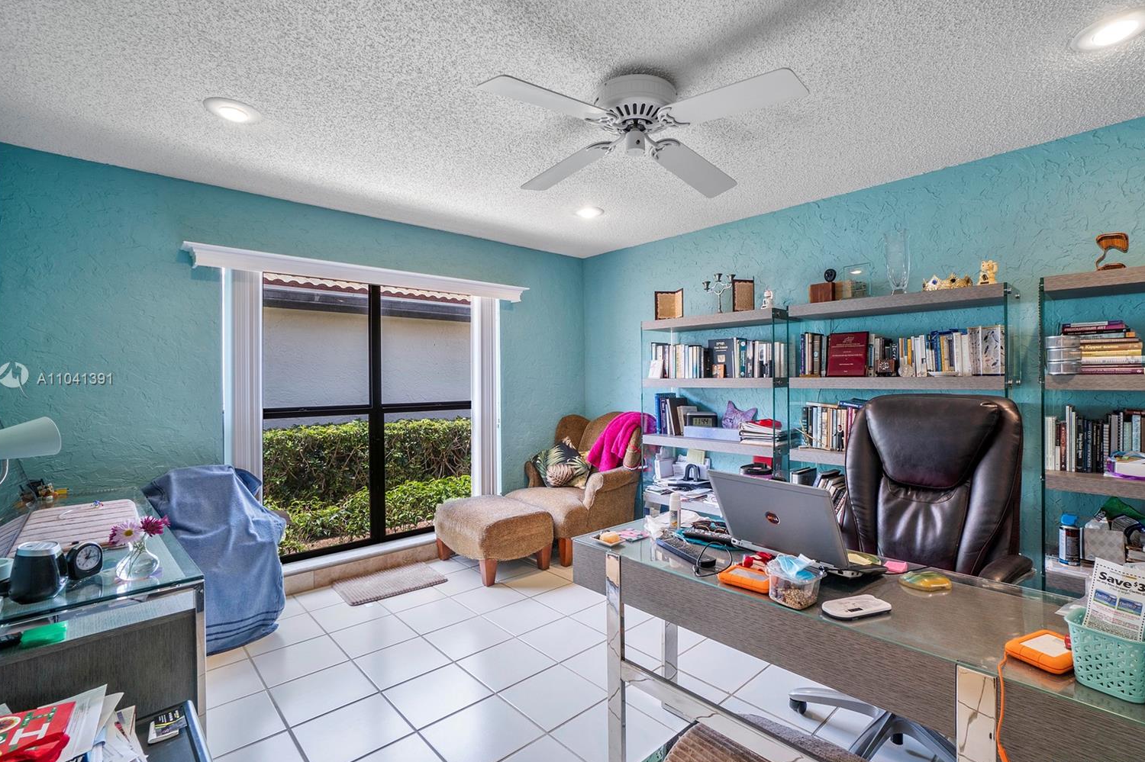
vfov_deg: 73.7
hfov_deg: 96.7
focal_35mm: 16
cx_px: 604
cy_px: 380
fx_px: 509
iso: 160
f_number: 11
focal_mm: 10
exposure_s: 1/5
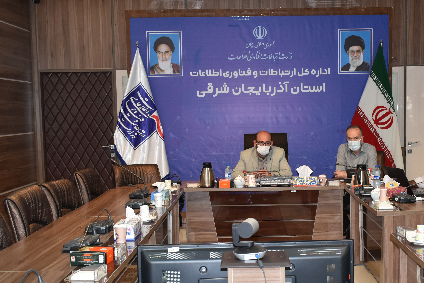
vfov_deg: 25.9
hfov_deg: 38.0
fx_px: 612
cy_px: 177
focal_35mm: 52
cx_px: 264
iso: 800
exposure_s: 1/60
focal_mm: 22
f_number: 4
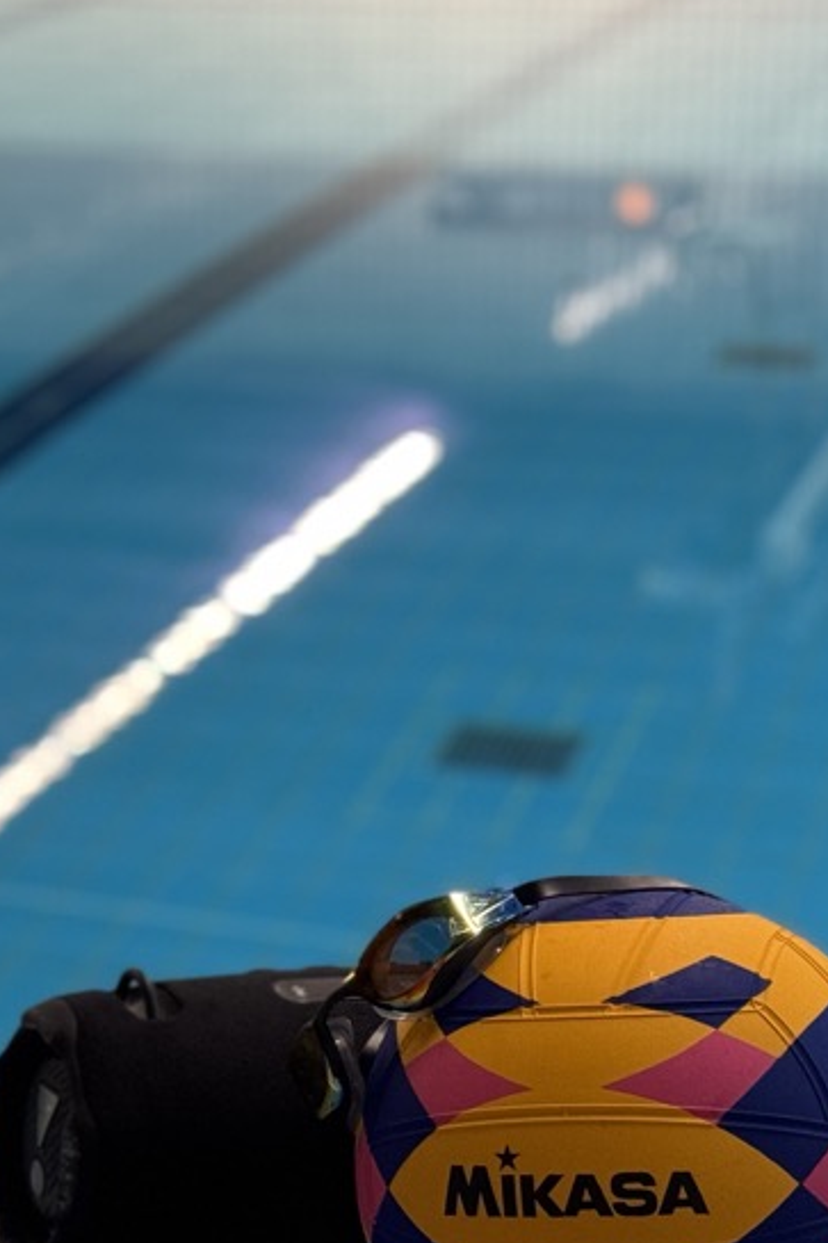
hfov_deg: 12.2
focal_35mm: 110
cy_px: 661
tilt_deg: -14.7
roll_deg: +0.5
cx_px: -80
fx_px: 3797
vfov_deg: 18.6
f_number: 1.78
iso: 200
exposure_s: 1/50
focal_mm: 6.76
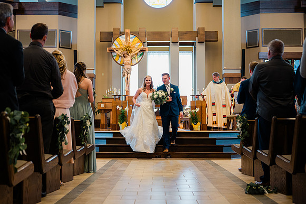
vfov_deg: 25.0
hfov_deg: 36.8
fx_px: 460
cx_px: 138
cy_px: 102
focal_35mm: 54
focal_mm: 48
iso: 1000
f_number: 2.8
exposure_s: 1/250
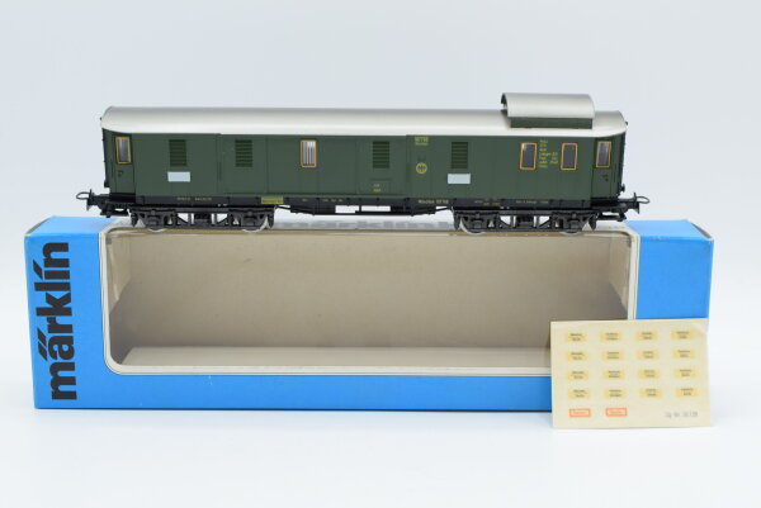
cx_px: 380
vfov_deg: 25.8
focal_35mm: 52
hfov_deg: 37.8
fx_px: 1111
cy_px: 254
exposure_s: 1/200
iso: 400
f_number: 8
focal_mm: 35
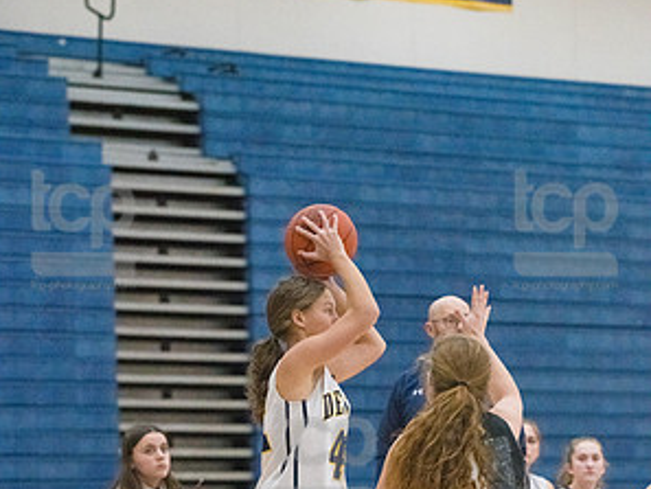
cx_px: 324
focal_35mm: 175
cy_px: 465
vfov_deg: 8.5
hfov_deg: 11.3
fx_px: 3292
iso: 10000
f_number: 4.5
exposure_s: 1/1600
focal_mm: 120
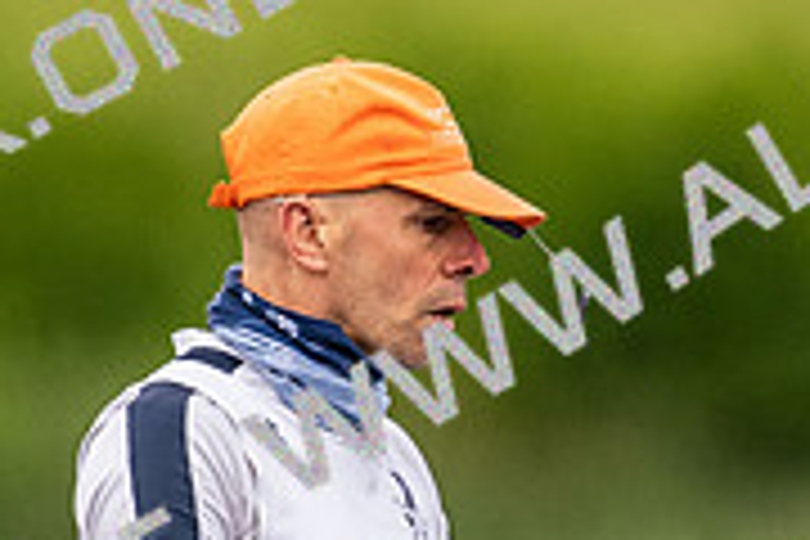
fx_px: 65380
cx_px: 796
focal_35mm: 2906
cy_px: 504
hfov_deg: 0.7
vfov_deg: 0.5
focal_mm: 600
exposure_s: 1/2500
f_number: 4
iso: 720
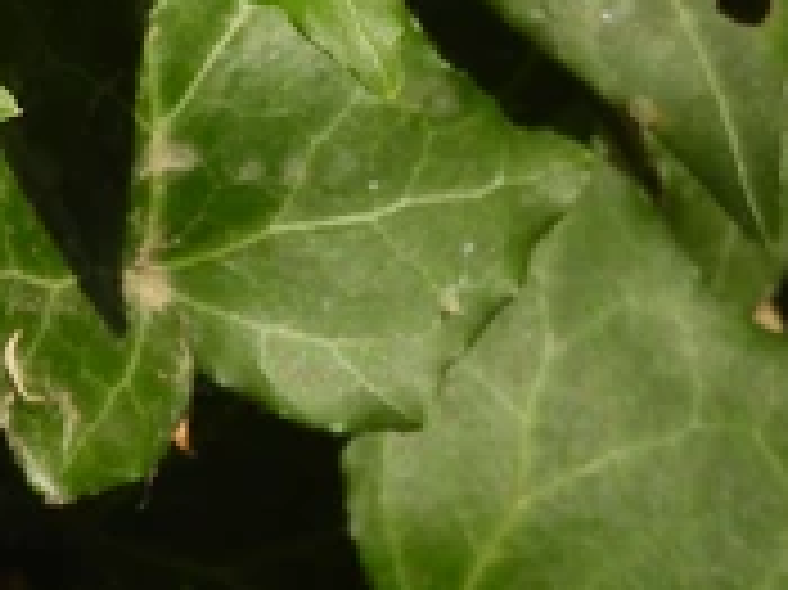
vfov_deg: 0.5
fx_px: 70679
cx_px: -225
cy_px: -117
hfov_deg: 0.6
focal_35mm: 3107
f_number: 5.6
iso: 100
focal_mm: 152
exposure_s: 1/125
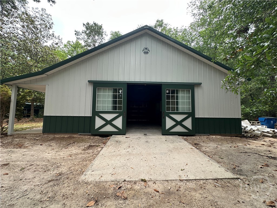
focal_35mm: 14
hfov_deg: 102.1
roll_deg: -1.3
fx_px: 112
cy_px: 104
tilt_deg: +5.2
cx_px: 138
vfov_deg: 85.7
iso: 40
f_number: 2.2
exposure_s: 1/108
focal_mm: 2.22
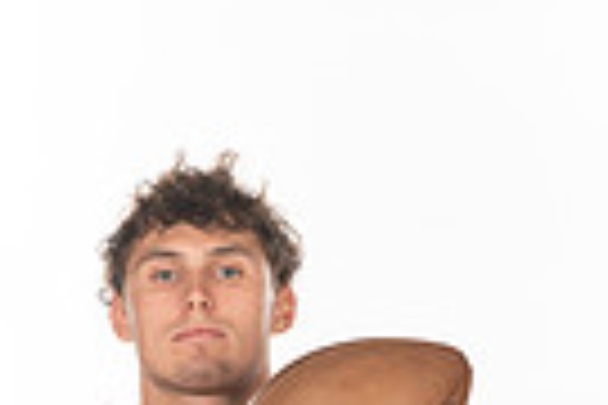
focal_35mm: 194
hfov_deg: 10.6
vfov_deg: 6.7
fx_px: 3276
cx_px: 302
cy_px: 990
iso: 640
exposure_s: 1/400
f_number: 8
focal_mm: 58
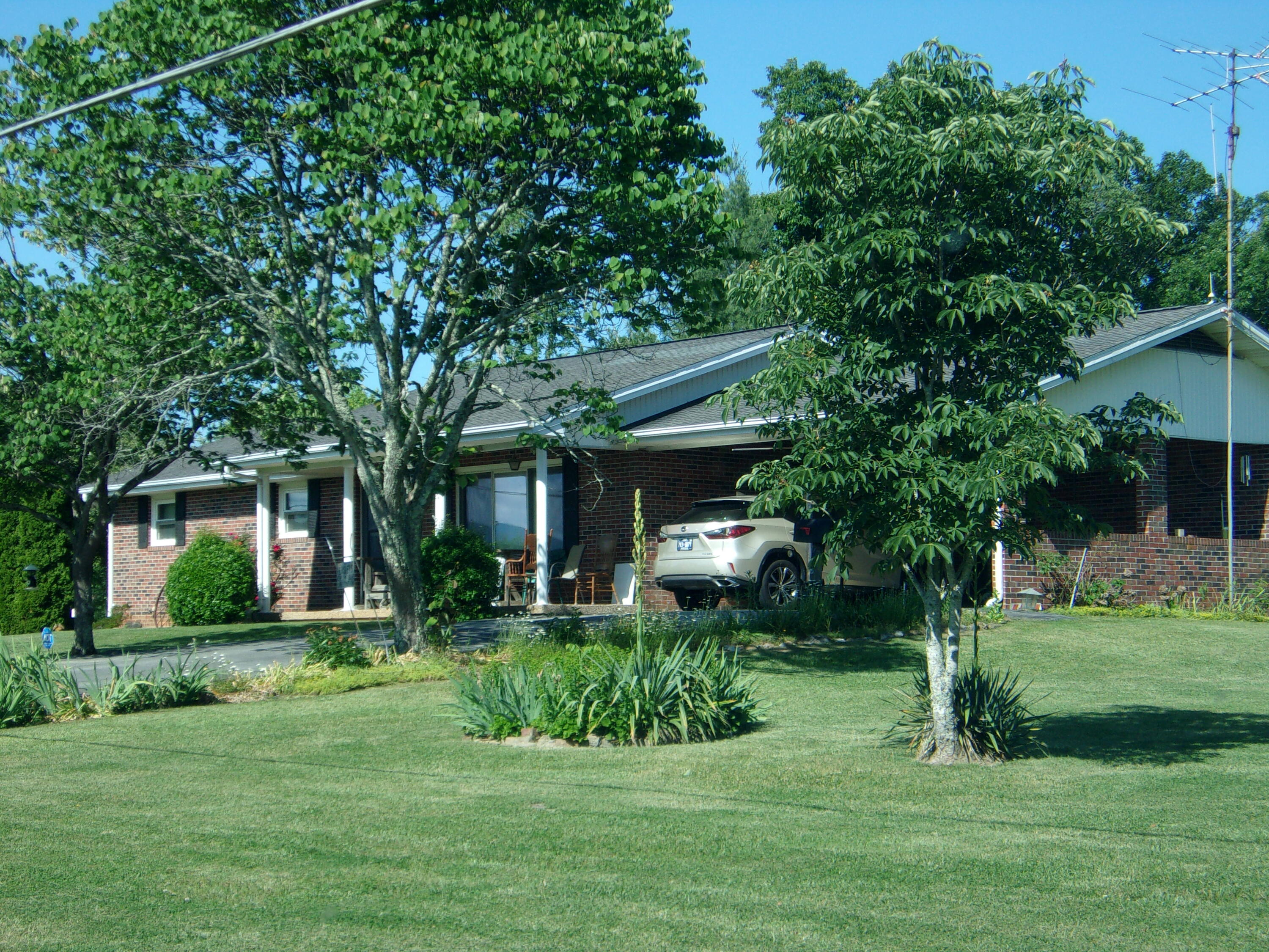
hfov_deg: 27.8
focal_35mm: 70
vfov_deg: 21.0
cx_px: 634
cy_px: 476
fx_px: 2566
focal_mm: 12.5
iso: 80
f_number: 4.9
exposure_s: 1/250
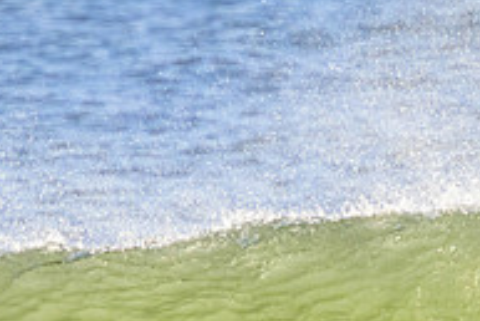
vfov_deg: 0.5
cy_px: 406
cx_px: 306
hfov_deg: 0.8
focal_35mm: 2731
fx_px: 36440
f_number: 11
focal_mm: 800
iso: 1600
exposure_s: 1/2000
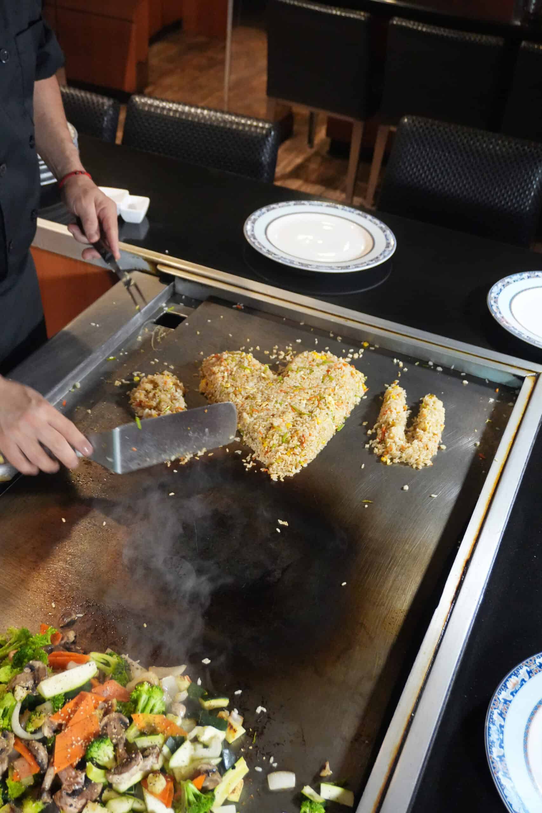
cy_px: 406
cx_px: 271
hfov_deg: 33.0
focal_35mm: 40
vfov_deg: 47.9
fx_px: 914
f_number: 4.5
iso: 6400
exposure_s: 1/100
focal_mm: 27
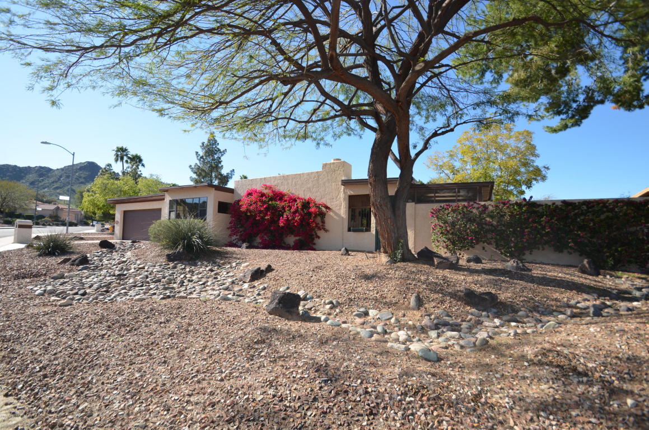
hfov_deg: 100.5
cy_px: 215
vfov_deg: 77.1
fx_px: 270
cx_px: 324
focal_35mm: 15
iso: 100
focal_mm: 10
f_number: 5.6
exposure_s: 1/250
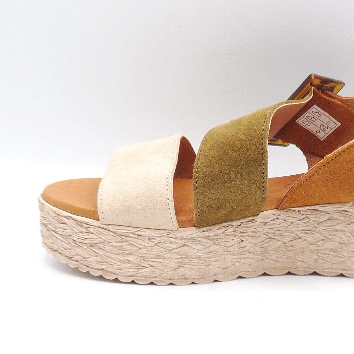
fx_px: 764
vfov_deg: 26.1
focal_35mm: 66
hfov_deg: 25.8
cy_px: 179
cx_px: 259
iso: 100
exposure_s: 1/100
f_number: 4
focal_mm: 4.8
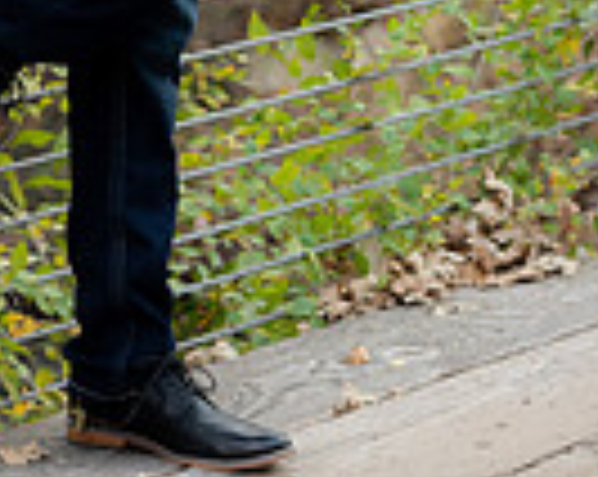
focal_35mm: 270
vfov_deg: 5.6
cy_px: -450
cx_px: 117
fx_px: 4772
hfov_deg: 7.2
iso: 200
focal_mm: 85
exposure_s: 1/125
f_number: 3.5
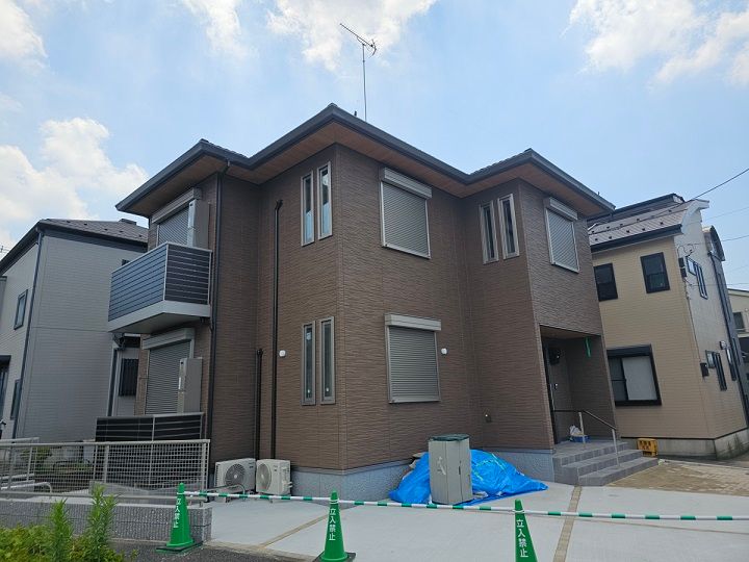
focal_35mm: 23
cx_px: 374
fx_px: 498
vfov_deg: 58.9
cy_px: 281
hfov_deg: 73.9
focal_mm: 6.3
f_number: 1.7
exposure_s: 1/1111
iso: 20
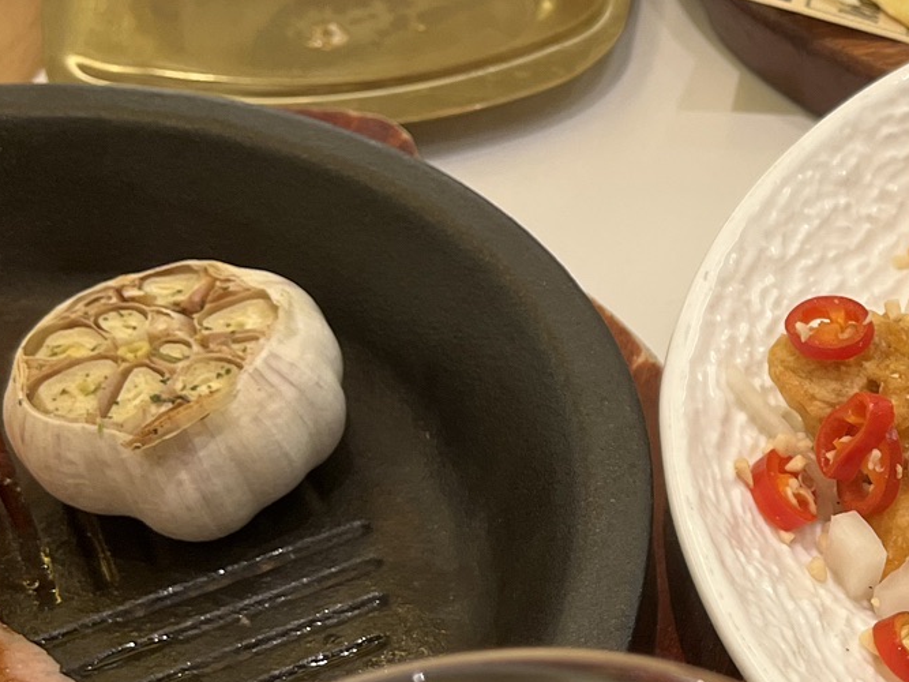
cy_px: 445
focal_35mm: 78
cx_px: 1214
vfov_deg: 18.8
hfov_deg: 22.2
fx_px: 2048
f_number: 1.6
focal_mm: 5.1
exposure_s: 1/100
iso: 64
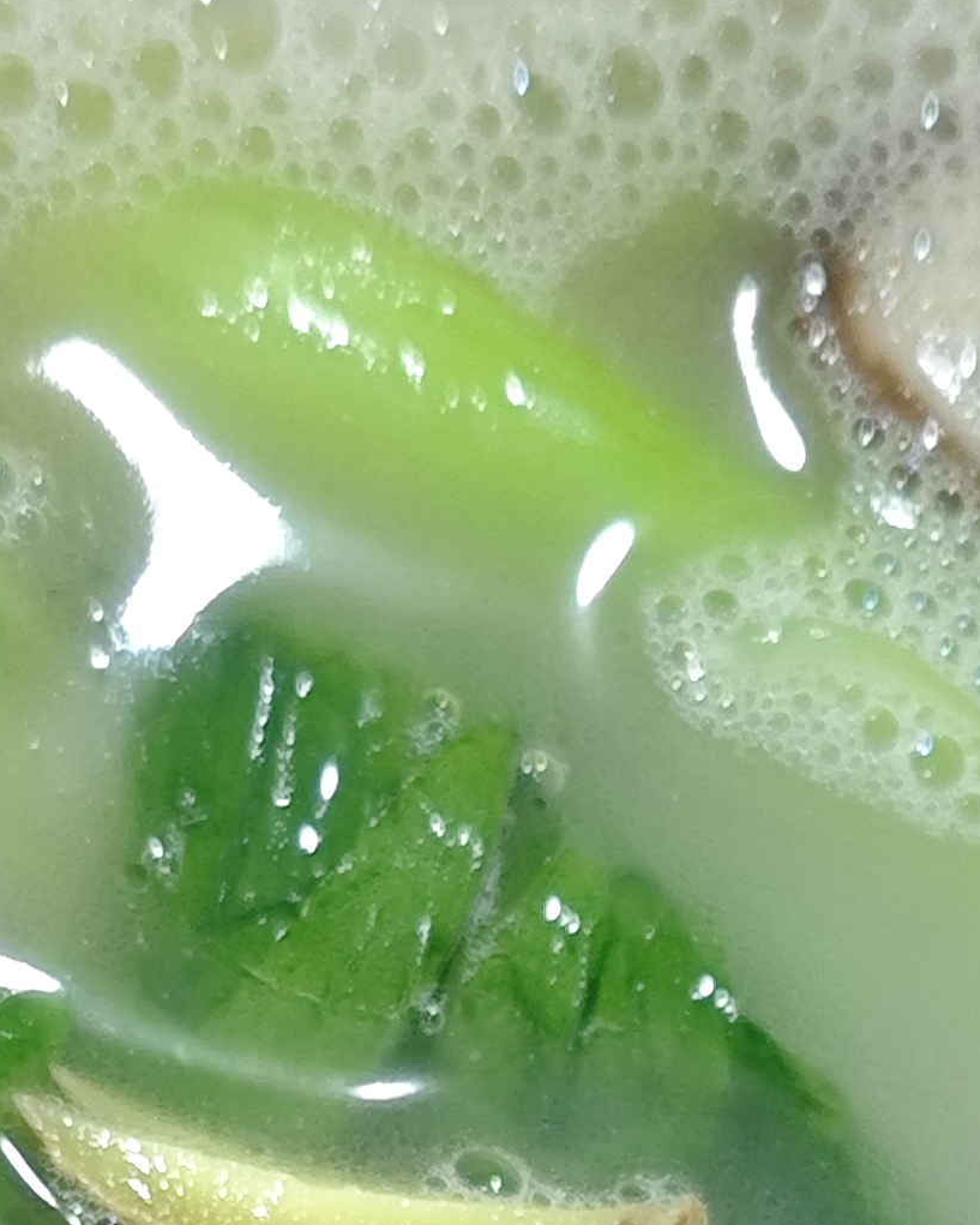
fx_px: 6670
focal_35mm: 184
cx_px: 814
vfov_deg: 9.9
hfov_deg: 8.4
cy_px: 2228
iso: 400
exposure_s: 1/52.4
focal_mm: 6.55
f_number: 1.6
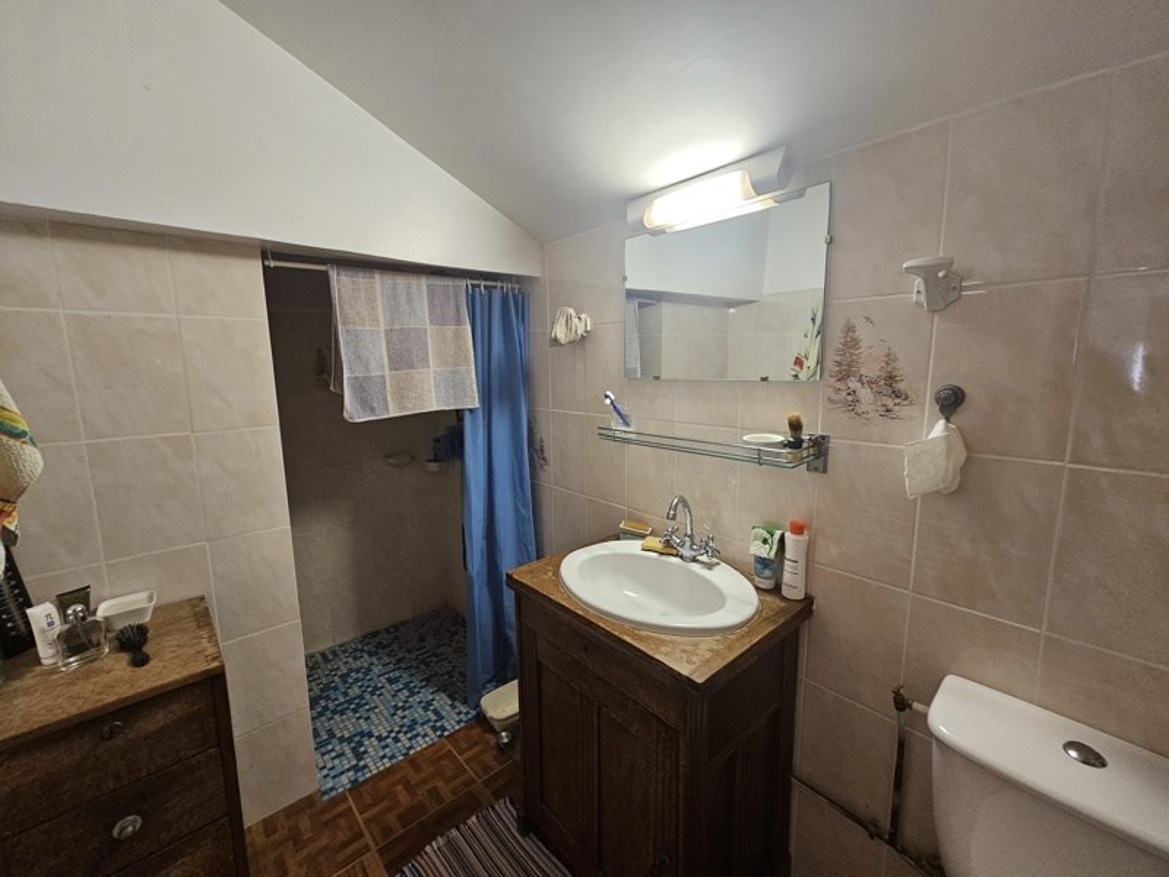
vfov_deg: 89.9
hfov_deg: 106.2
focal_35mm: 13
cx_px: 584
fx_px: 439
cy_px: 438
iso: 400
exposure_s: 1/50
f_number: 2.2
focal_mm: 2.2
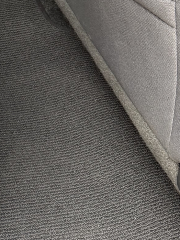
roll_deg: -4.1
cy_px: -71
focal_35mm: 88
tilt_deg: -31.7
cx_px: -107
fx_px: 610
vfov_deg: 20.4
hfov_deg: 15.3
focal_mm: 6.76
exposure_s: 1/121
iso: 200
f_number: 1.78
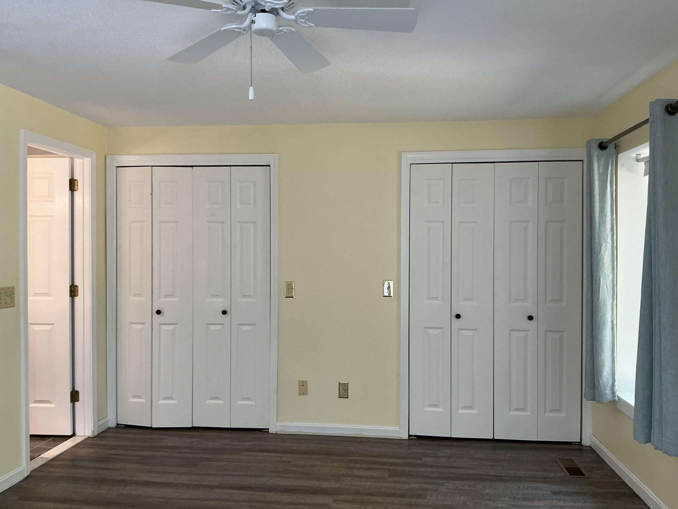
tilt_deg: -1.4
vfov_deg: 49.7
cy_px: 254
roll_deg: +0.4
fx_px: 548
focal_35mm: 28
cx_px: 339
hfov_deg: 63.4
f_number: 1.8
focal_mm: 3
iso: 64
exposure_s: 1/60
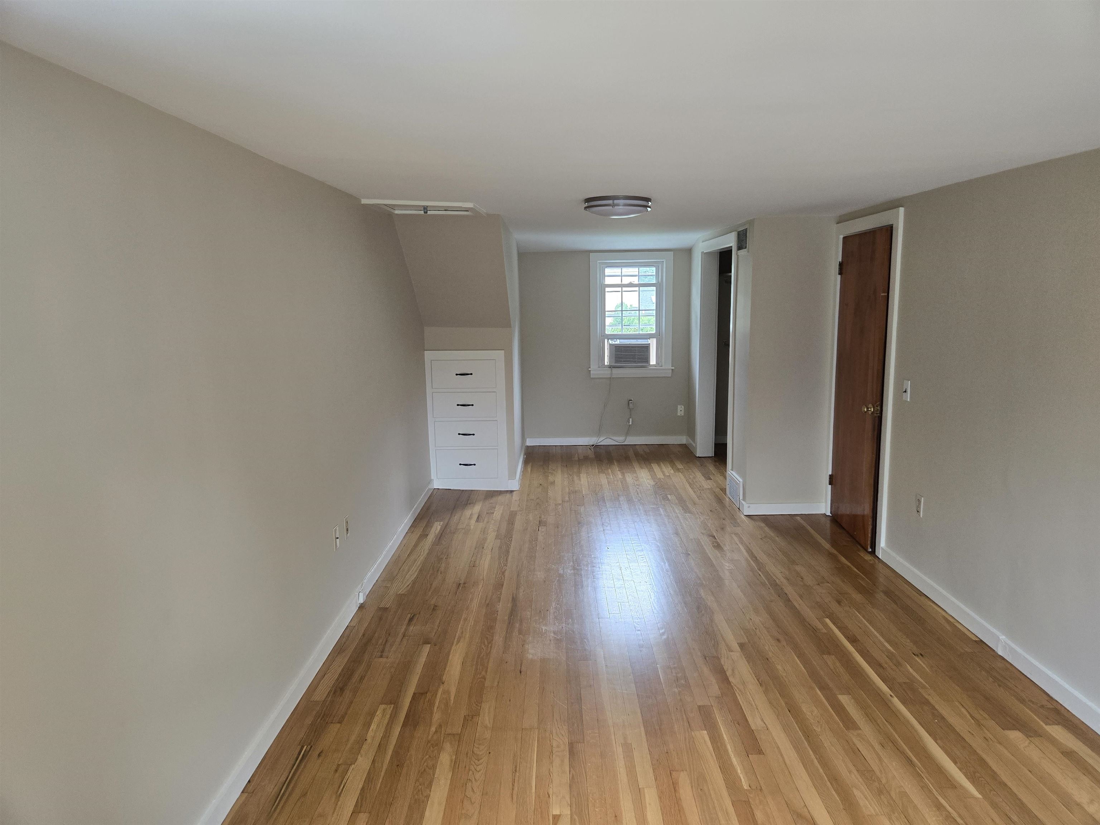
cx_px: 550
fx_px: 731
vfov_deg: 58.9
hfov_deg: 73.9
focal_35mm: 23
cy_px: 412
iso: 200
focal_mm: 5.4
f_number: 1.8
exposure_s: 1/120
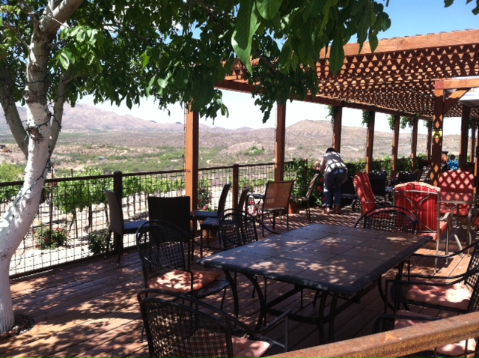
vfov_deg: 40.6
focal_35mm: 35
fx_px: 484
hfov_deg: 52.7
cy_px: 179
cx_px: 240
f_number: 2.8
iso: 80
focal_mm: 3.85
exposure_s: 1/526
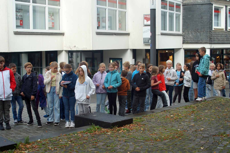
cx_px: 103
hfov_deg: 39.6
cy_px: 74
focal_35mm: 50
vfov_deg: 27.0
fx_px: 319
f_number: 5.6
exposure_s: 1/125
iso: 100
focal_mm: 28
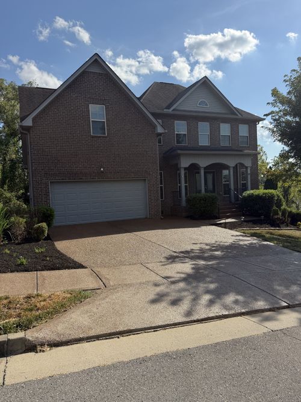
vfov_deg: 71.6
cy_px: 201
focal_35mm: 24
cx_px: 150
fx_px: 278
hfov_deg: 56.8
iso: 100
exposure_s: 1/6173
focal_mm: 6.76
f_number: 1.78
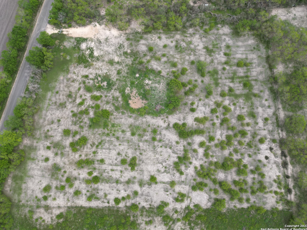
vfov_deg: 54.9
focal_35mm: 25
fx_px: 222
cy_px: 111
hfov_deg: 69.4
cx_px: 149
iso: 110
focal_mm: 6.72
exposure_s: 1/1250
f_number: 1.7
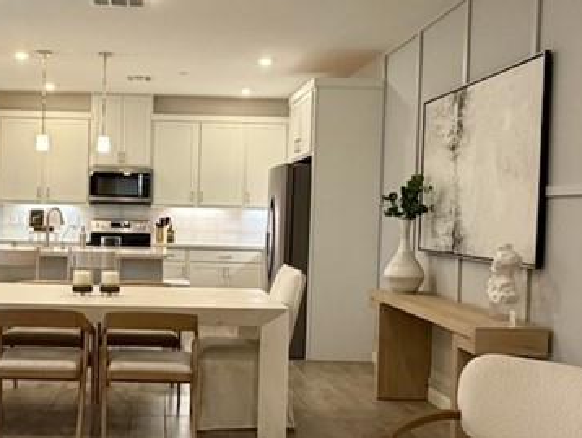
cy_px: 234
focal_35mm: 40
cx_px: 164
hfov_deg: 45.5
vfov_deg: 36.0
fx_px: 673
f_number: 2.2
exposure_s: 1/60
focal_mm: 2.22
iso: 200
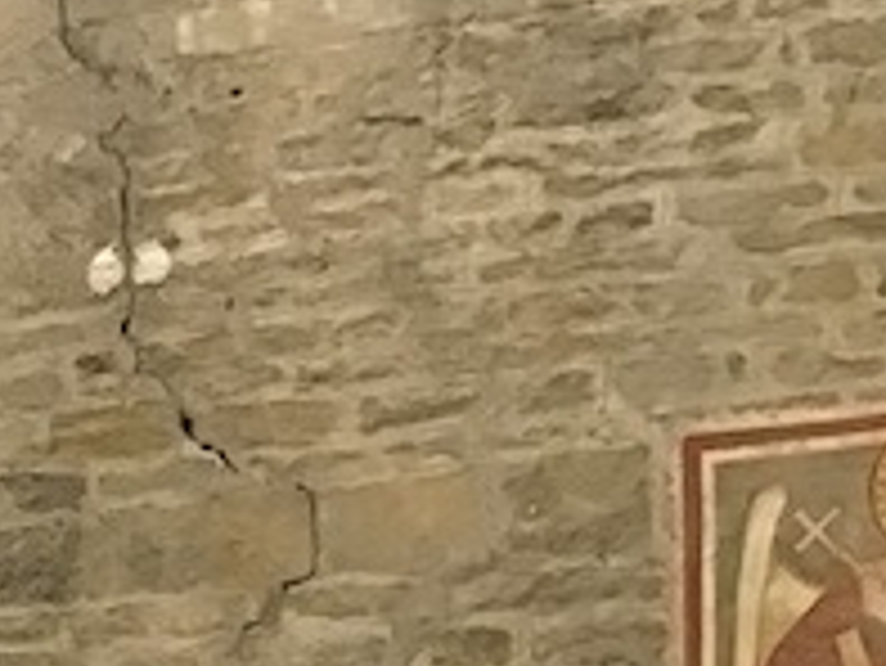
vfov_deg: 12.6
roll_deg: +3.6
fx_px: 2817
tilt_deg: -5.7
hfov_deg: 16.0
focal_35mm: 110
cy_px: 1096
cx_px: -531
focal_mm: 3.3
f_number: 2.4
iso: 200
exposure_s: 1/17
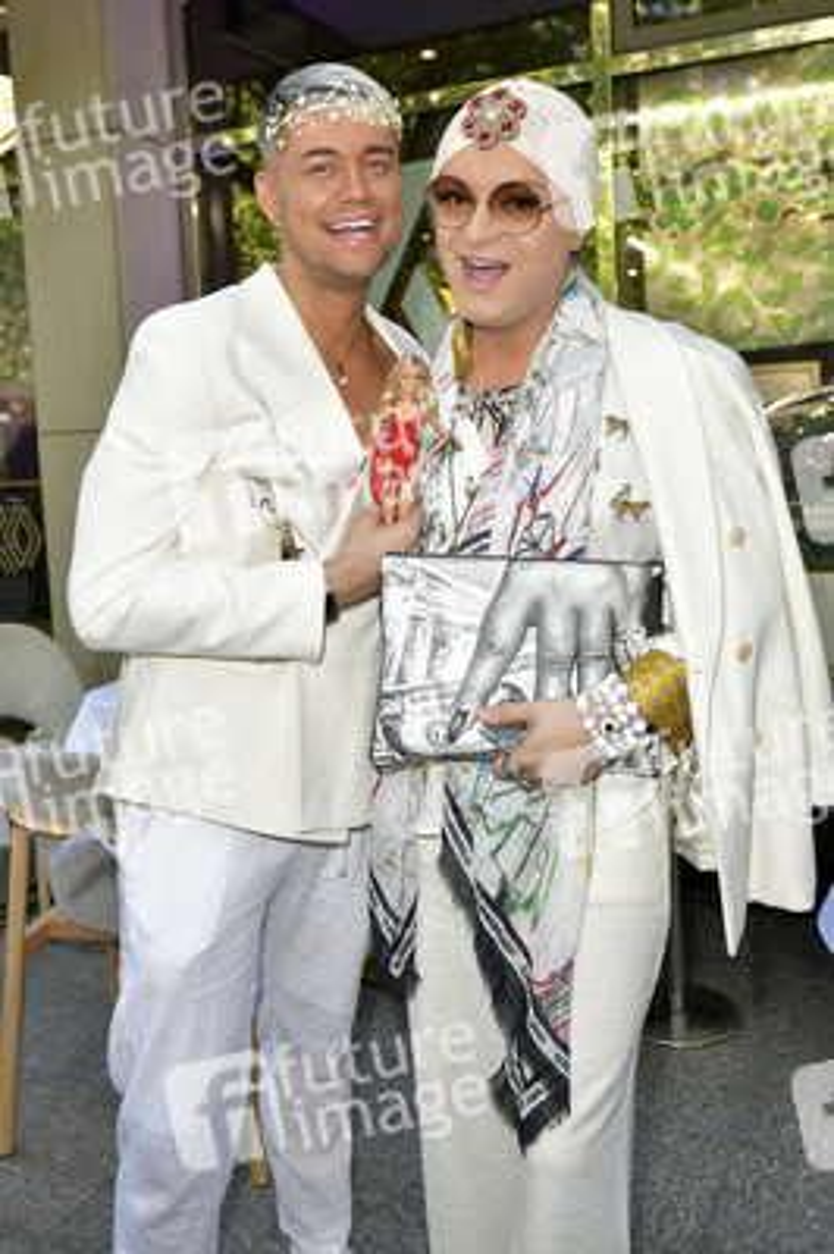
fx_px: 1079
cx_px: 417
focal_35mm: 31
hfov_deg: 42.3
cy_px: 627
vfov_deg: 60.3
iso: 800
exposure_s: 1/125
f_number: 6.3
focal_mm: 31
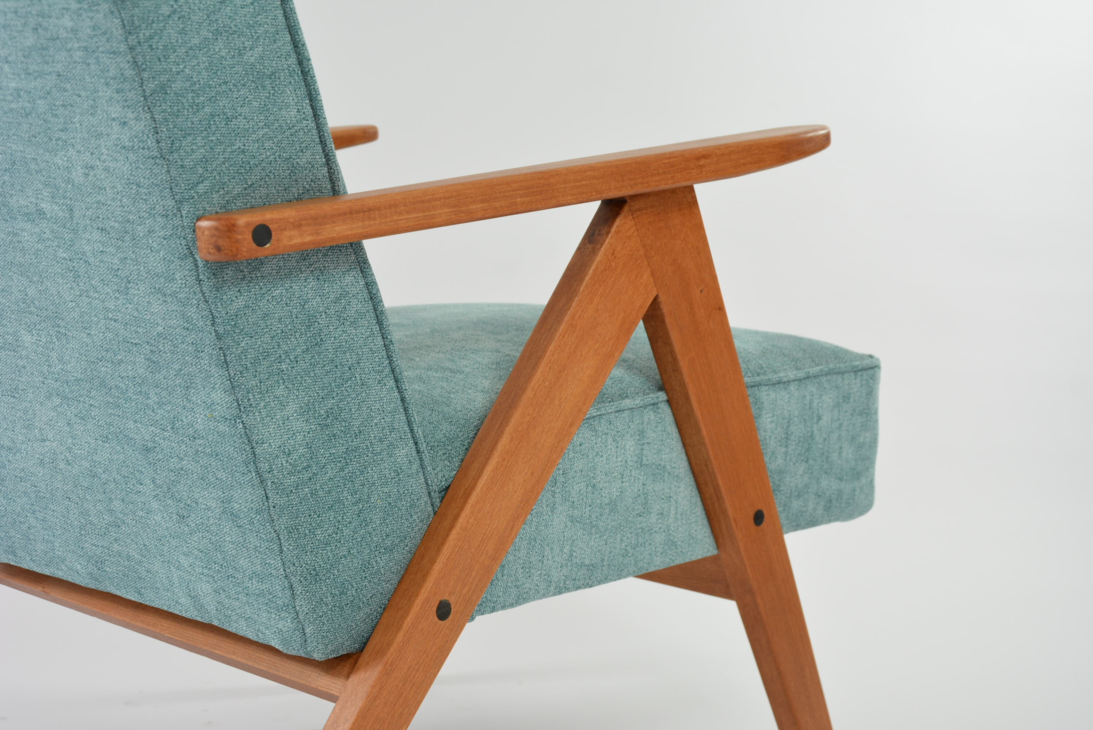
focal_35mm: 57
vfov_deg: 23.8
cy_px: 365
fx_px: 1732
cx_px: 546
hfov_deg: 35.0
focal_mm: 38
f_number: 7.1
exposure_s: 1/60
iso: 400
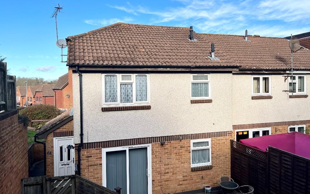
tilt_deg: -1.8
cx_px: 153
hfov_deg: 66.5
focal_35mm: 28
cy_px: 92
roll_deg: +1.5
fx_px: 237
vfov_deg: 44.5
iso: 50
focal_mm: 5.7
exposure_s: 1/2841
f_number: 1.5
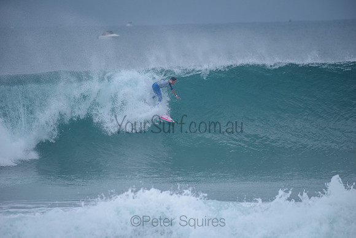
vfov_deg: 2.8
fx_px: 4945
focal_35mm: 500
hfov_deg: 4.1
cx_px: 178
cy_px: 119
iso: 560
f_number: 5.6
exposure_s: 1/2000
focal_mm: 500
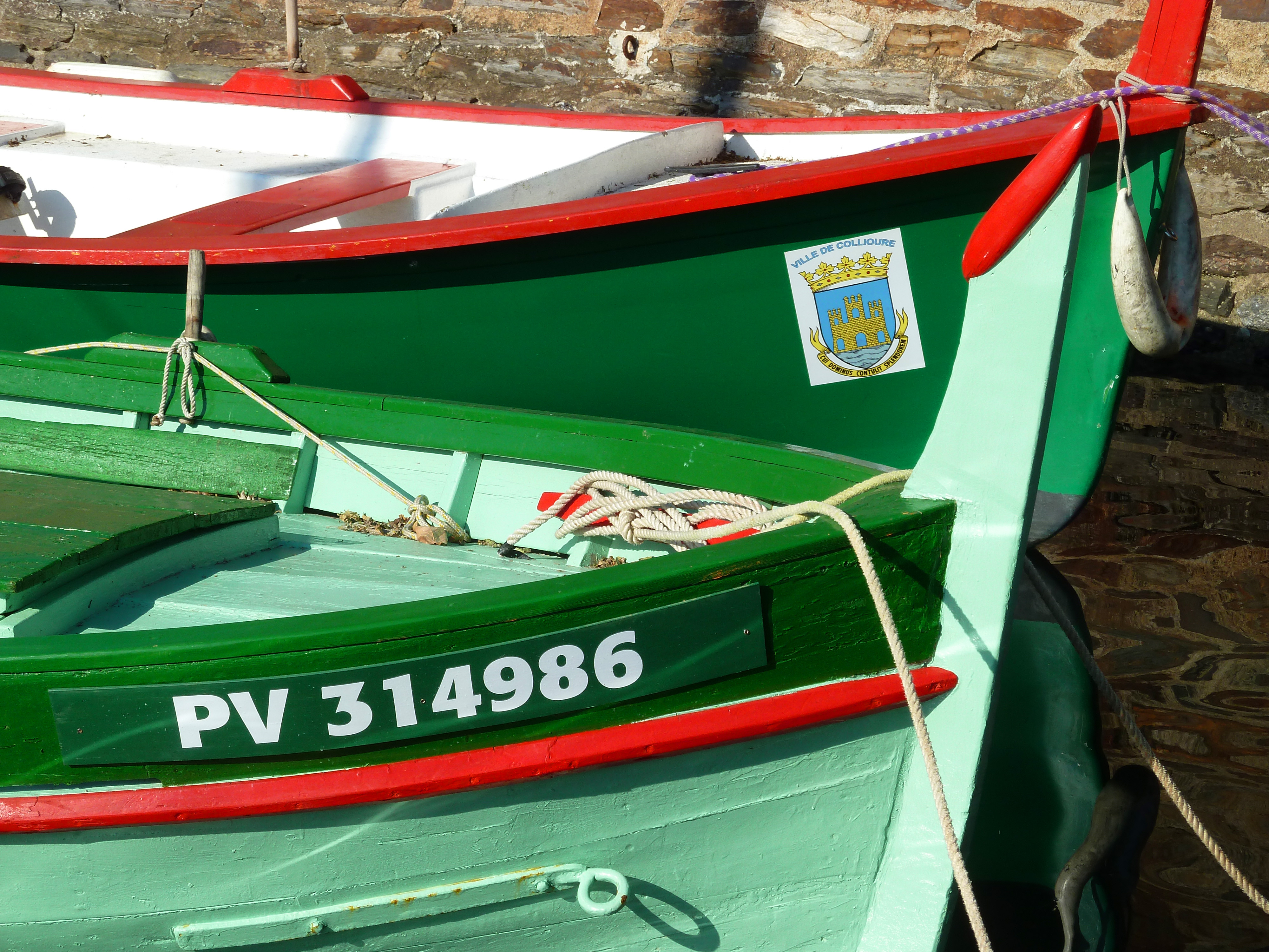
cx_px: 634
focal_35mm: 111
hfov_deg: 17.7
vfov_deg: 13.3
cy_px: 476
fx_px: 4069
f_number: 5
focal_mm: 18.2
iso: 80
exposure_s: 1/500
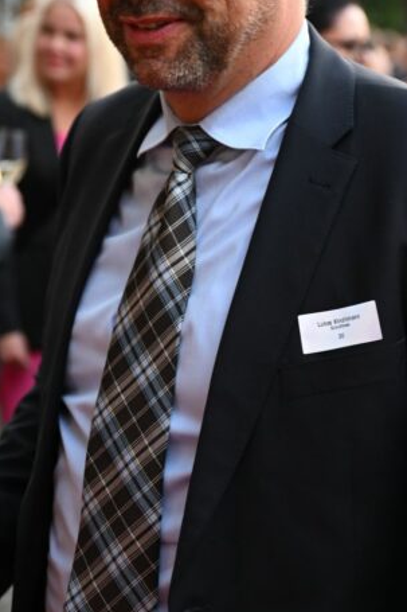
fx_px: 1510
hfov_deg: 15.3
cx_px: 294
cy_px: 217
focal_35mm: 89
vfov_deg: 22.8
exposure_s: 1/400
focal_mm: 45
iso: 1250
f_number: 3.2
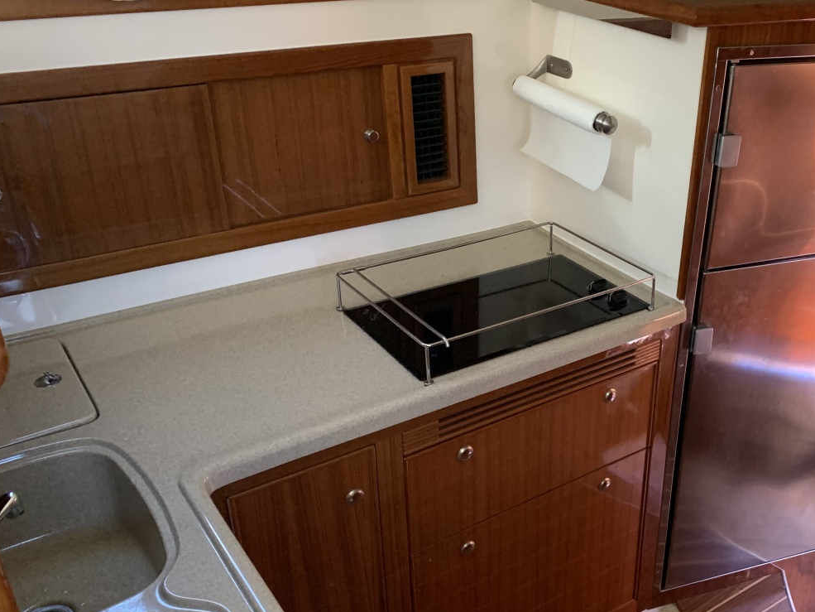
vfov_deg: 37.6
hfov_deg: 48.0
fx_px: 895
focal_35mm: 38
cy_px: 361
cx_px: 559
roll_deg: -3.6
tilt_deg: -27.6
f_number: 1.8
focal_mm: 4.25
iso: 400
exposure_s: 1/38
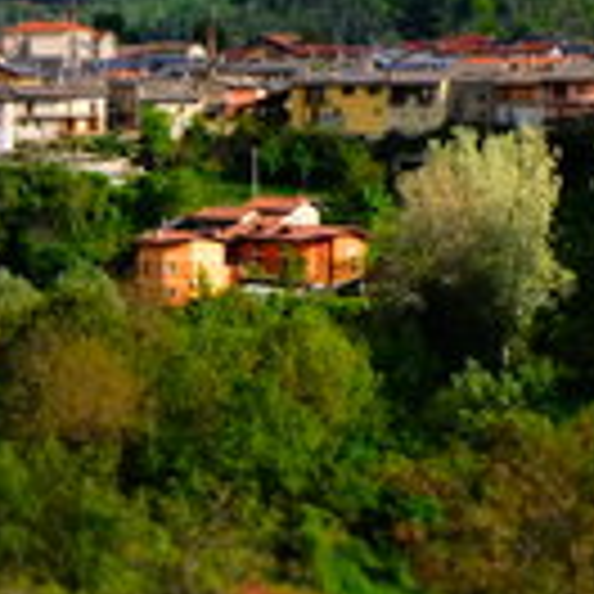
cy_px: 254
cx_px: -270
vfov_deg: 14.1
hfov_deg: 13.3
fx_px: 2407
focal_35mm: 124
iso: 400
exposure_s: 1/1400
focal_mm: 16
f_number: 5.6
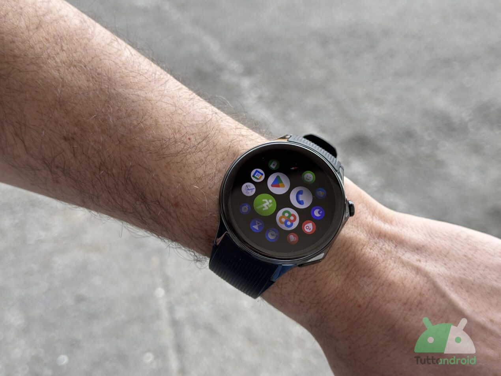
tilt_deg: -31.8
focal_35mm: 48
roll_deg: +2.3
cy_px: 188
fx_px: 695
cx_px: 250
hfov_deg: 39.7
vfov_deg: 30.3
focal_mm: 6.86
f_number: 1.78
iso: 64
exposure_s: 1/345
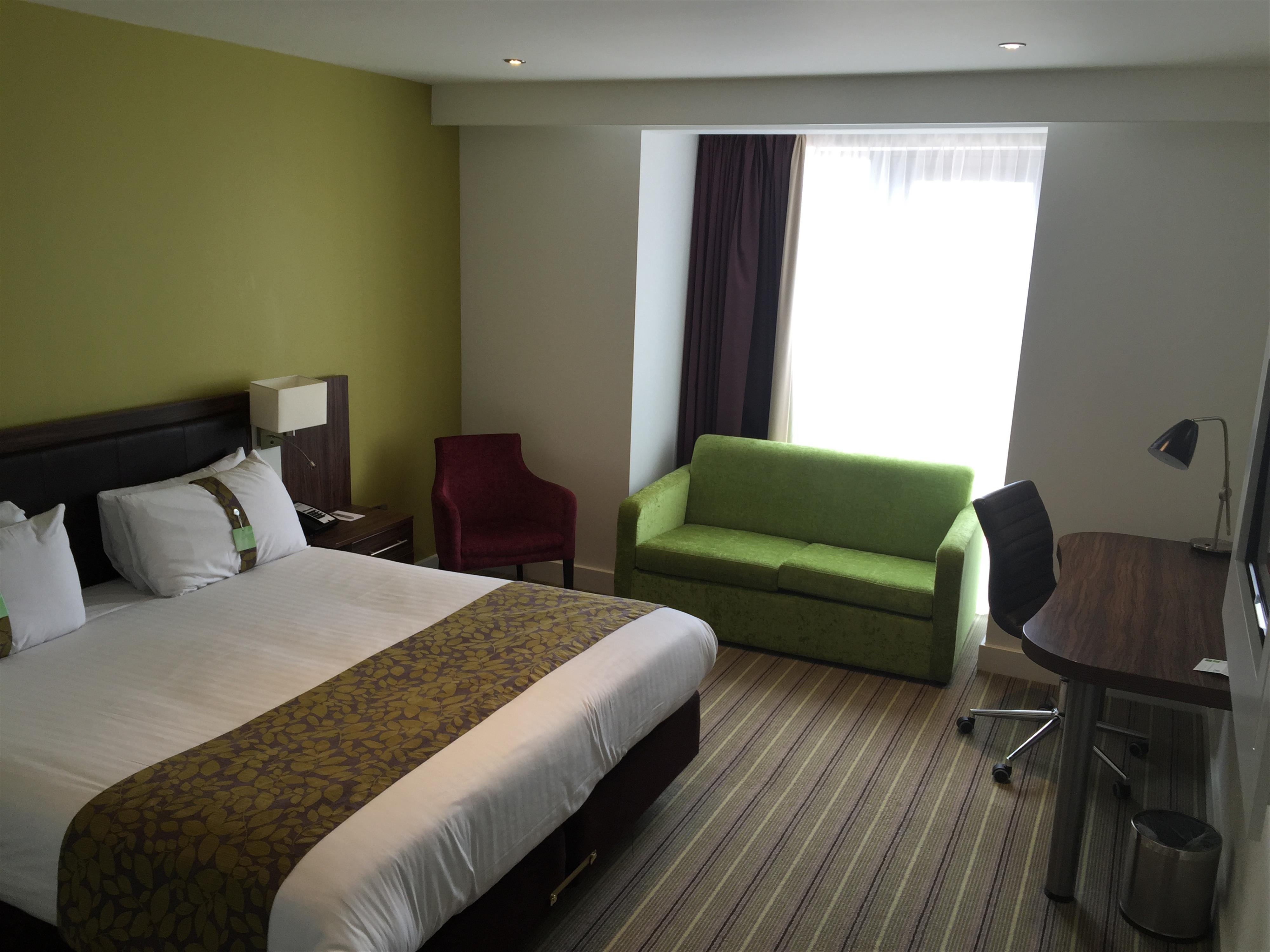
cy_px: 476
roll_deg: -1.5
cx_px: 635
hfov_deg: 61.7
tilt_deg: -14.0
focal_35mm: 29
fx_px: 1064
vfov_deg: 48.2
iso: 32
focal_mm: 4.15
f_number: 2.2
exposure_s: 1/50
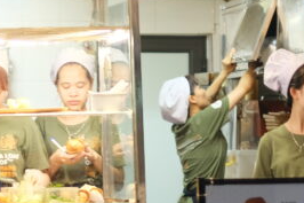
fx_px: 1722
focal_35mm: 204
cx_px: -107
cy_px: 65
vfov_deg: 6.7
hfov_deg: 9.9
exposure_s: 1/40
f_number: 1.4
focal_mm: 35
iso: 320
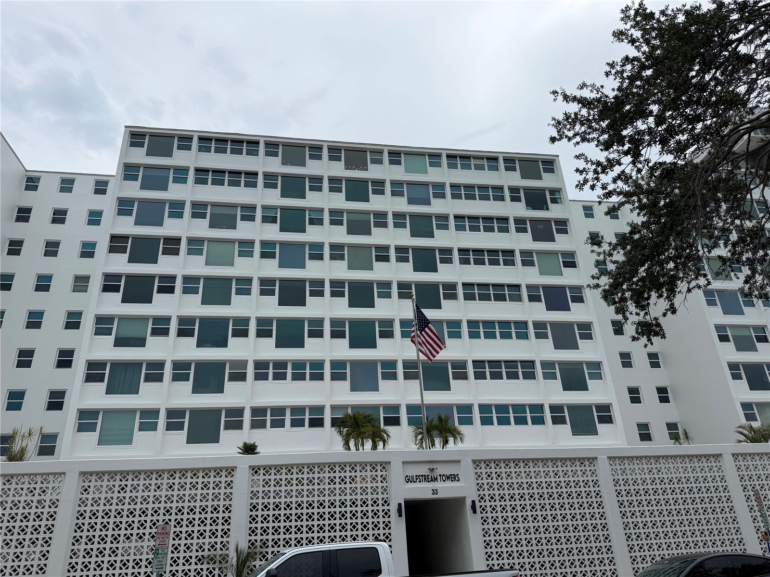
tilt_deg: +25.2
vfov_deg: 56.8
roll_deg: +3.0
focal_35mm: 24
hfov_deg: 71.6
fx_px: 534
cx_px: 385
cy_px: 288
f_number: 1.78
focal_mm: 6.76
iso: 80
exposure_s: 1/8130
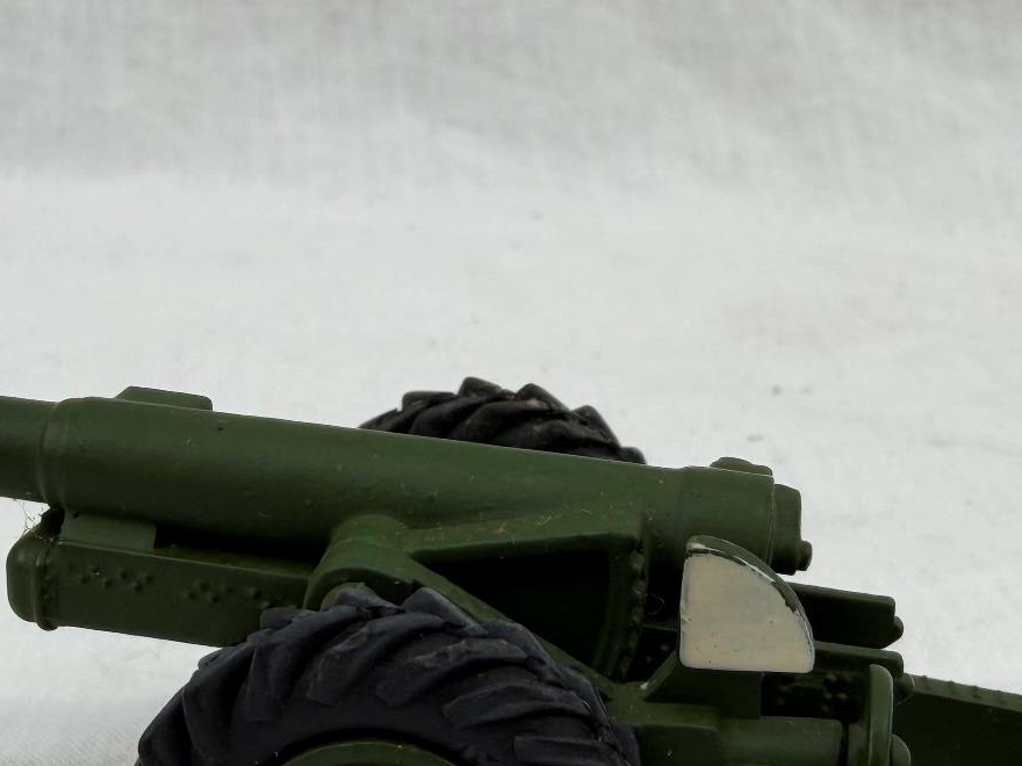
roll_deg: +1.5
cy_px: 627
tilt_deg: -23.3
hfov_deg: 34.6
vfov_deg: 26.0
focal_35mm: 55
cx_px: 683
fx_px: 1624
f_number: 2.2
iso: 40
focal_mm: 2.22
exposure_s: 1/100
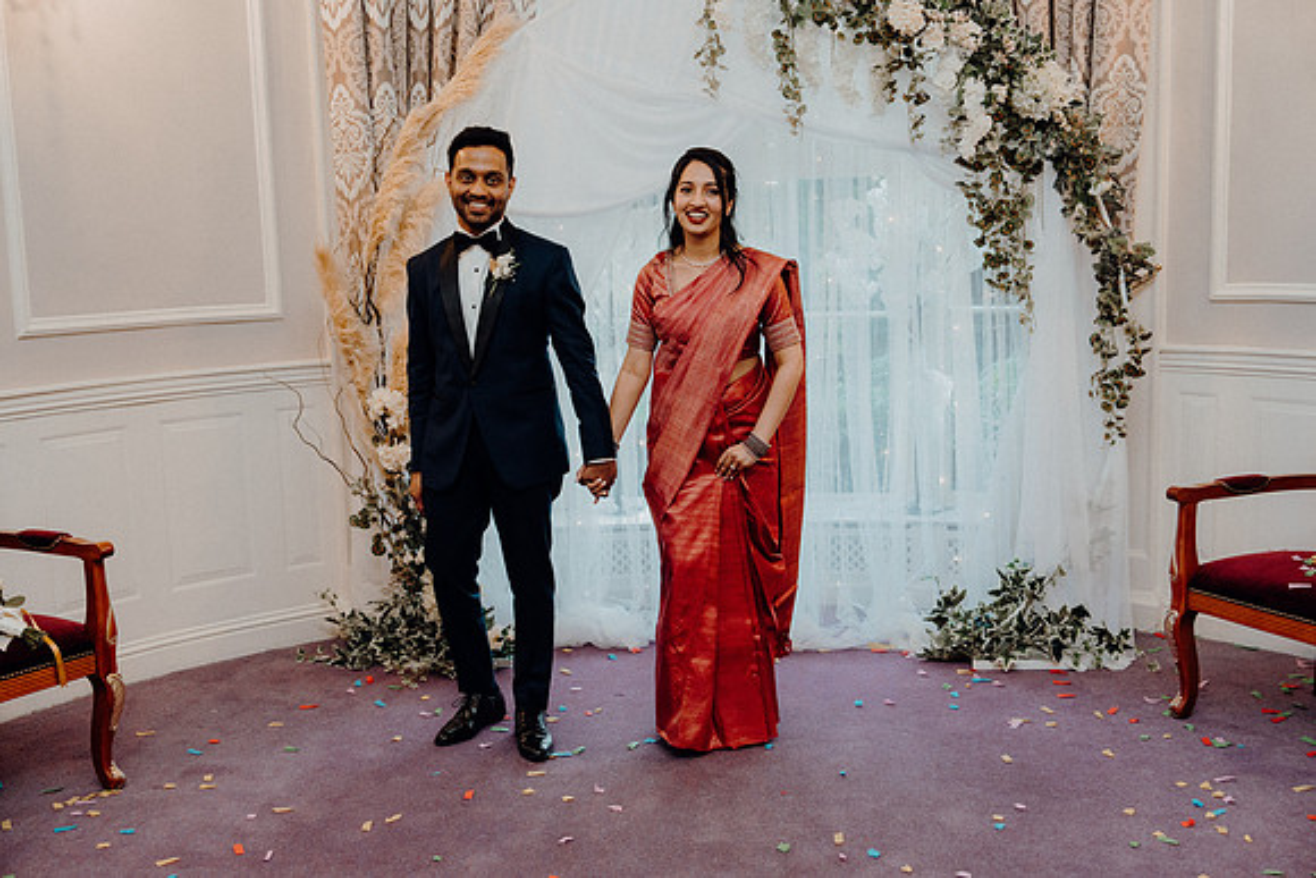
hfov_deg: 48.4
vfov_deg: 33.4
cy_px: 439
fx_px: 1462
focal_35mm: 40
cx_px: 658
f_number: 3.5
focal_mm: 40
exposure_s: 1/200
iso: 2000
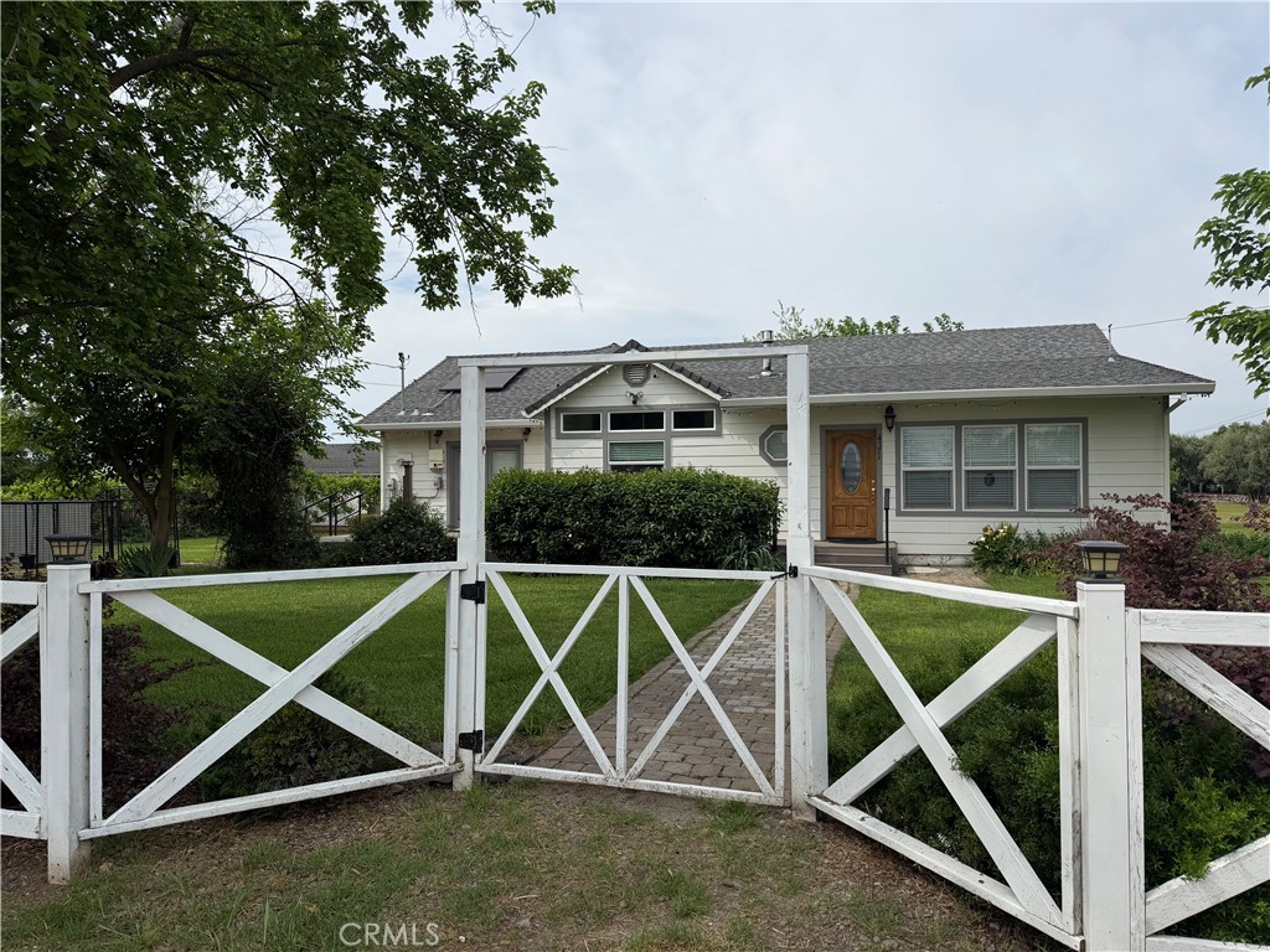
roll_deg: +1.0
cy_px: 476
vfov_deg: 56.8
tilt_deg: +0.1
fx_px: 881
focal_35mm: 24
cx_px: 635
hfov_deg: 71.6
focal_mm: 6.76
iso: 80
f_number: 1.78
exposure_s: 1/6711
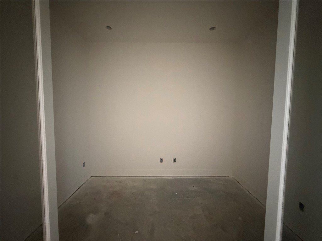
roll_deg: +0.2
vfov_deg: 85.7
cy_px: 120
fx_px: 130
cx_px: 161
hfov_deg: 102.1
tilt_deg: -4.0
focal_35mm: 14
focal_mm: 2.22
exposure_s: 1/42
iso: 1250
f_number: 2.2
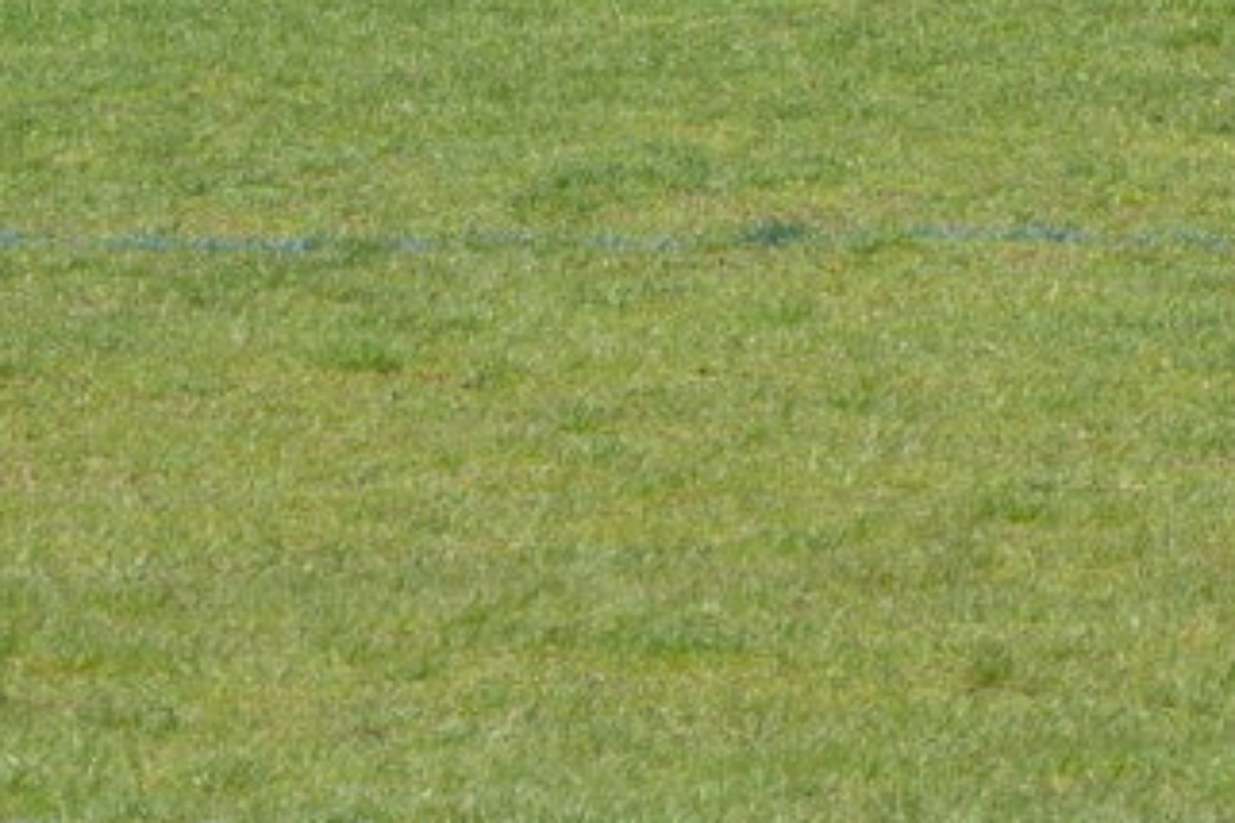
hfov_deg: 2.1
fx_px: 34166
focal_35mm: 996
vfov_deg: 1.4
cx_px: 2632
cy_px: -636
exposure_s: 1/125
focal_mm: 200
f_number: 22
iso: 560
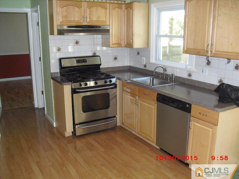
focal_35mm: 36
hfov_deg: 51.4
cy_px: 90
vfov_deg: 39.7
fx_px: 249
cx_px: 120
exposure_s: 1/60
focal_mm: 6.3
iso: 400
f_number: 3.1
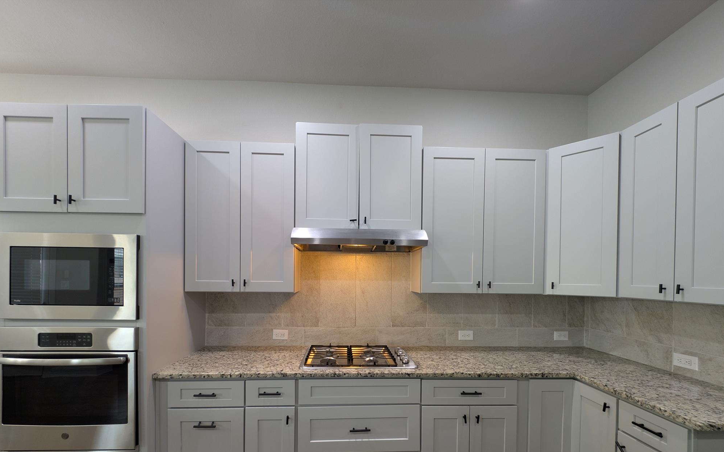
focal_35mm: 13
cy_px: 277
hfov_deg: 109.4
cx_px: 355
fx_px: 256
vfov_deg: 81.6
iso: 68
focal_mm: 2.23
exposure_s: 1/24
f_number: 1.95
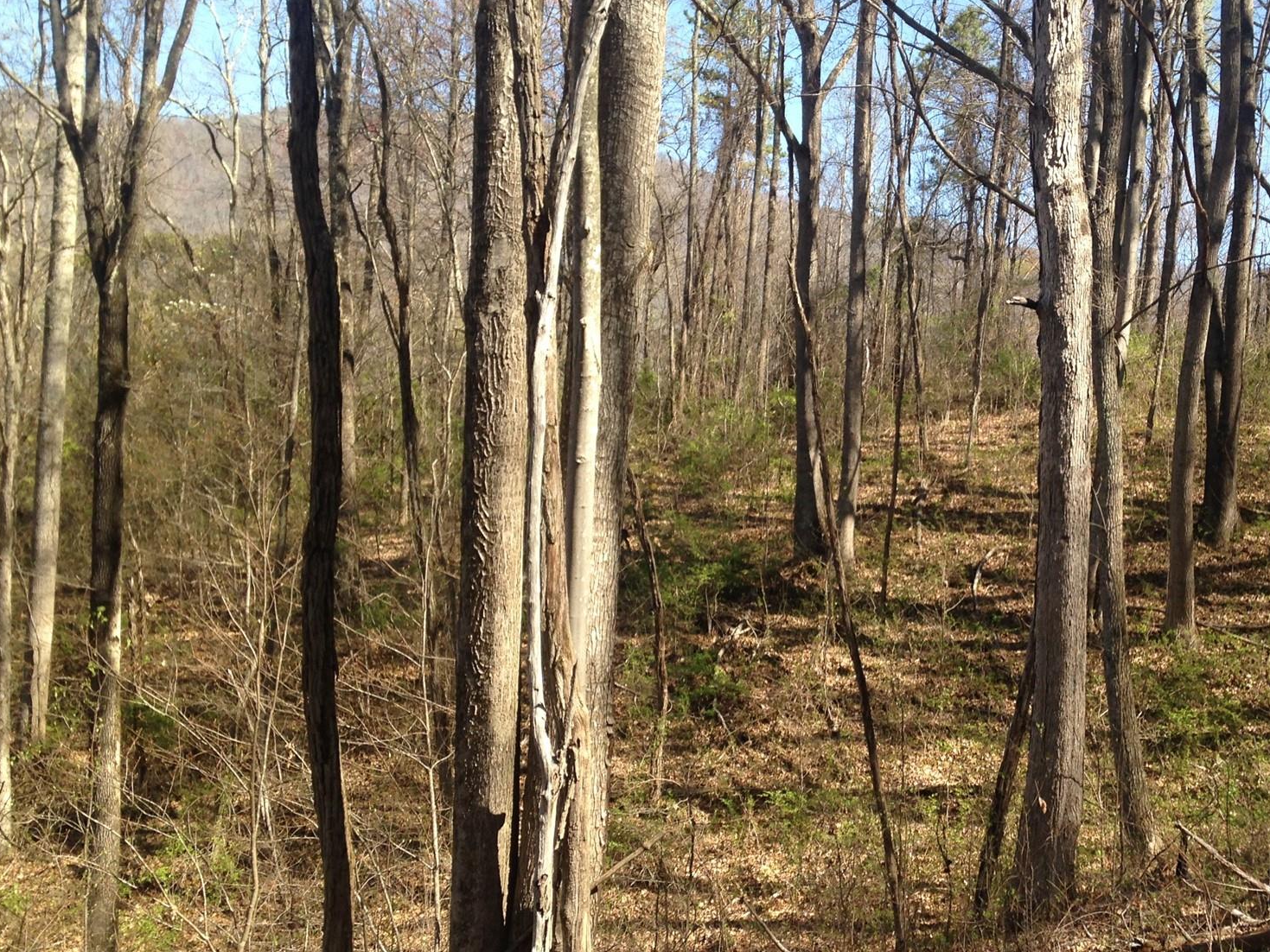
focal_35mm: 46
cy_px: 537
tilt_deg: -1.0
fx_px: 1688
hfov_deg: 40.6
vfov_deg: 31.5
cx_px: 866
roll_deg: -3.9
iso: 50
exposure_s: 1/433
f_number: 2.4
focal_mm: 4.12
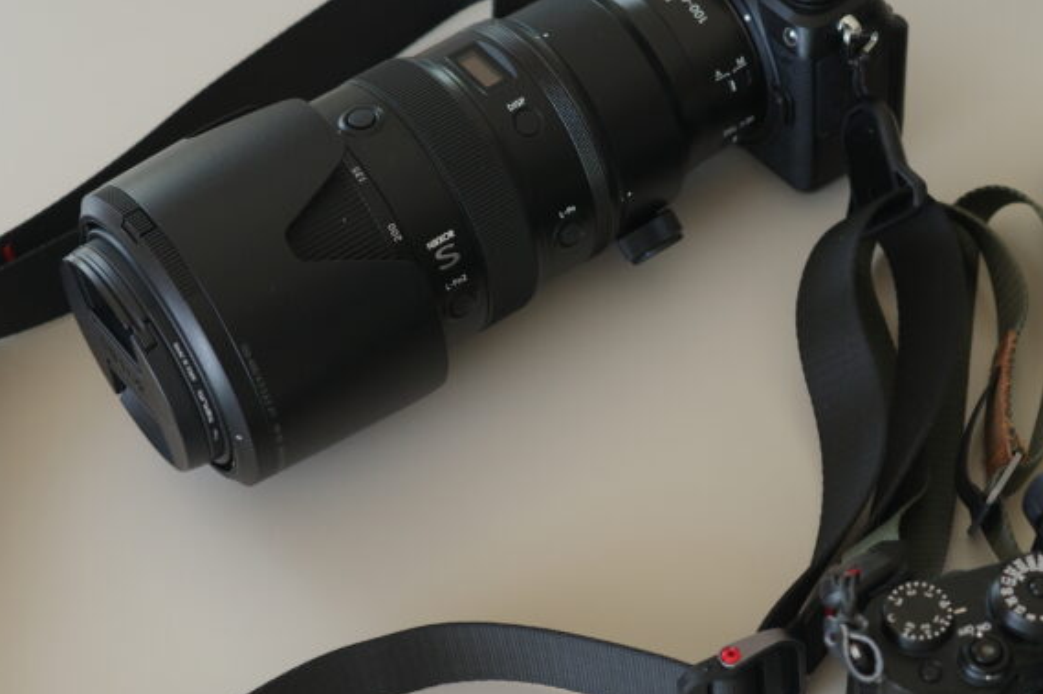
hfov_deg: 28.1
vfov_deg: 18.9
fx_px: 2085
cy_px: 404
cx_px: 576
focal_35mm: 72
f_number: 2.8
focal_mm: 26
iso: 400
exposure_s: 1/25
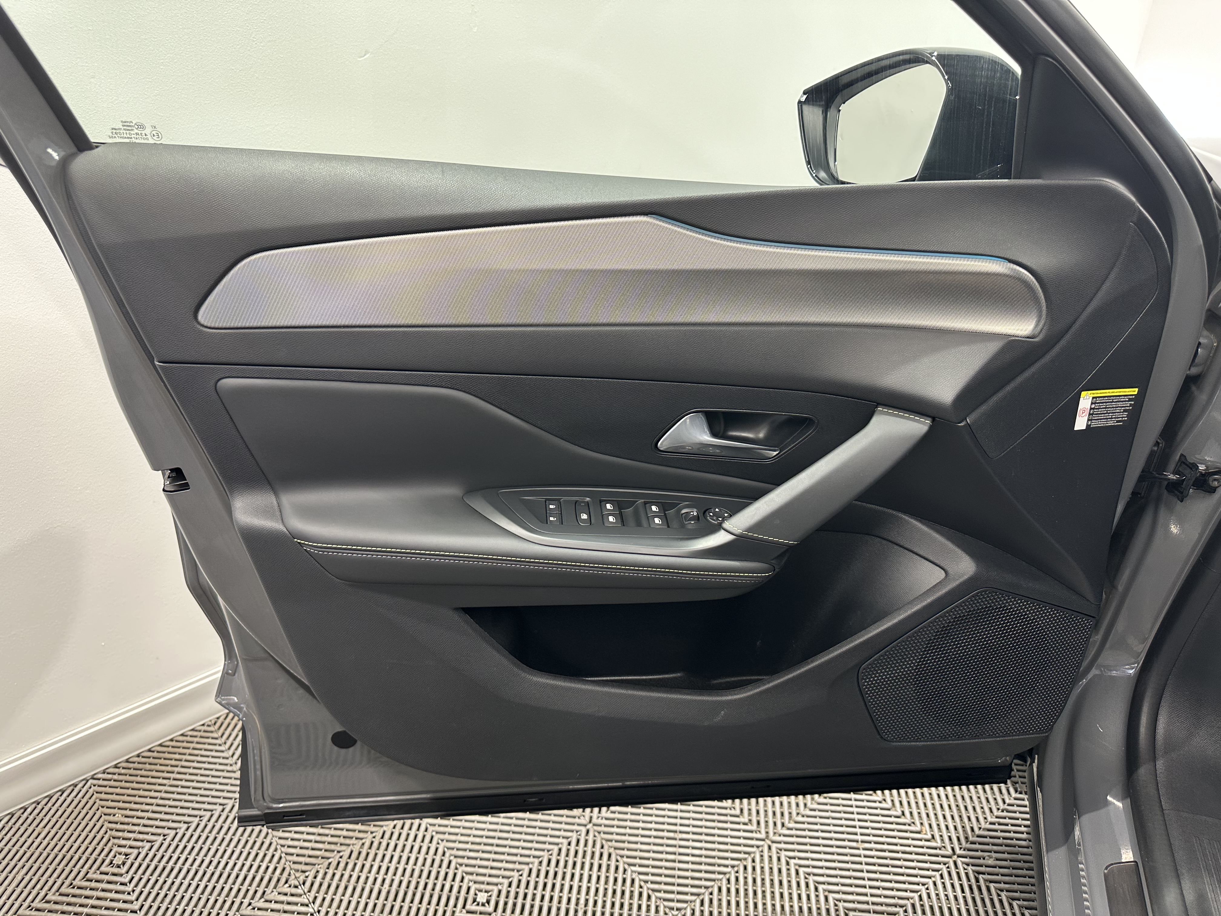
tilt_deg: -30.0
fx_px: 847
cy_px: 458
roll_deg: -0.6
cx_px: 610
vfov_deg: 56.8
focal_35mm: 24
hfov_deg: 71.6
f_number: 1.78
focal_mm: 6.86
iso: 160
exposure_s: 1/50
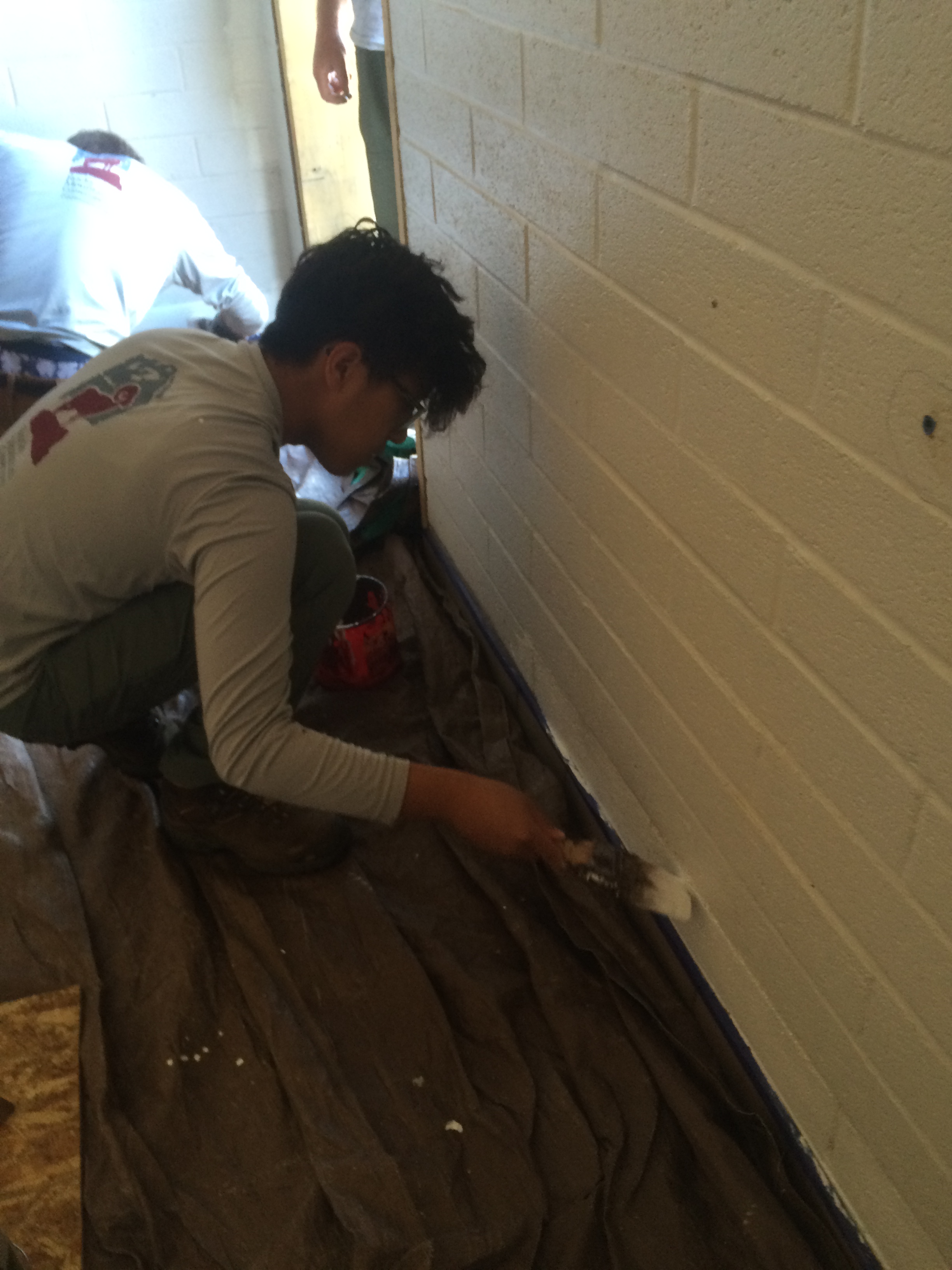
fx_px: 1063
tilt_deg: -38.3
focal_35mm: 29
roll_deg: +4.2
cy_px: 635
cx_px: 476
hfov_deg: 48.2
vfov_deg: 61.7
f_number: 2.2
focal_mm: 4.15
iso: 125
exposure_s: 1/30
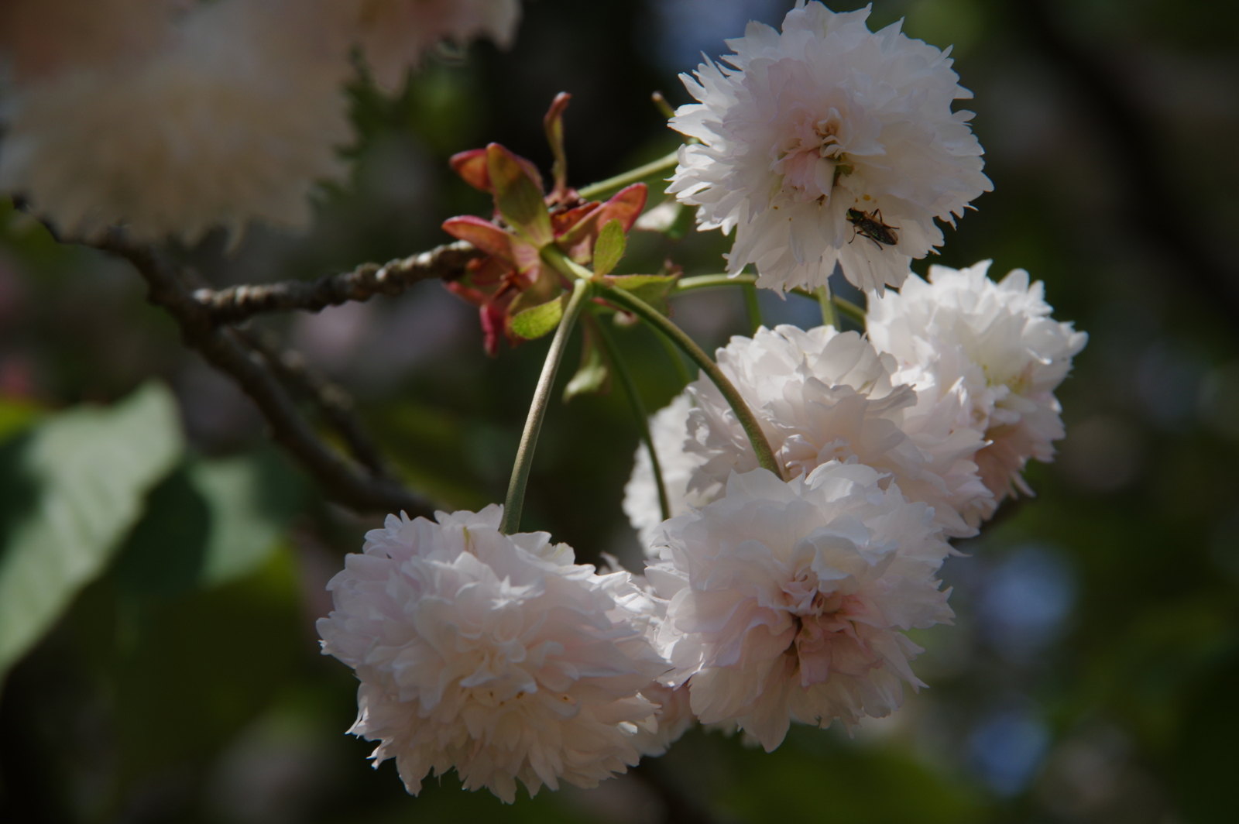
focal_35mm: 202
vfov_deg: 6.8
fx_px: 6946
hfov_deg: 10.2
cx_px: 620
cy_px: 412
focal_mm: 135
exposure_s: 1/500
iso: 200
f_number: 9
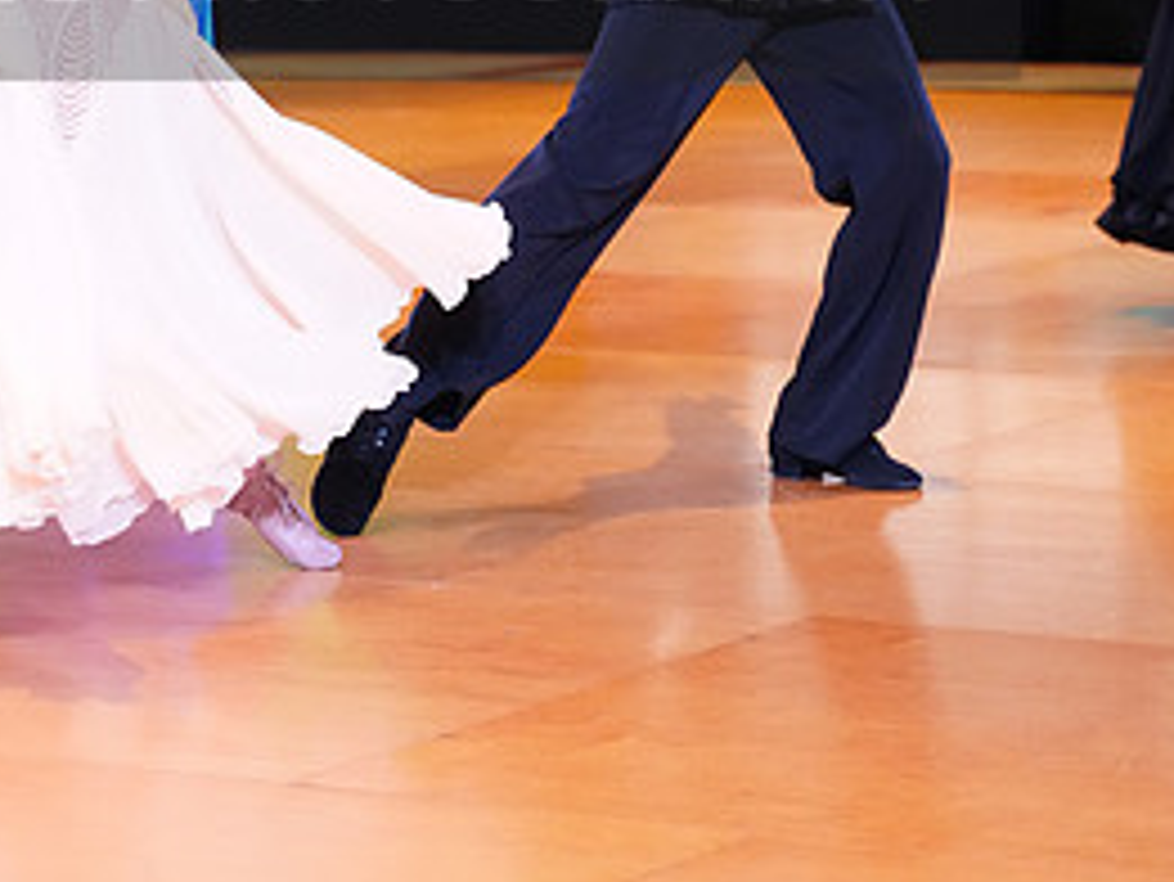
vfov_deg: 9.6
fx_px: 5225
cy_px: -68
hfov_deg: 12.8
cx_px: 403
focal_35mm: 154
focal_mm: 72
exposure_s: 1/400
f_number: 2.8
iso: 5000
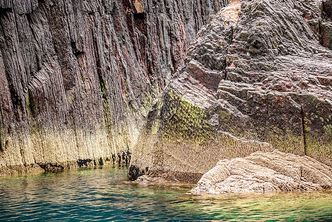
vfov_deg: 19.5
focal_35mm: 70
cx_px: 166
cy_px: 111
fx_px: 646
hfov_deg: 28.8
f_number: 8
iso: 6400
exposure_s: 1/320
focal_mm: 70
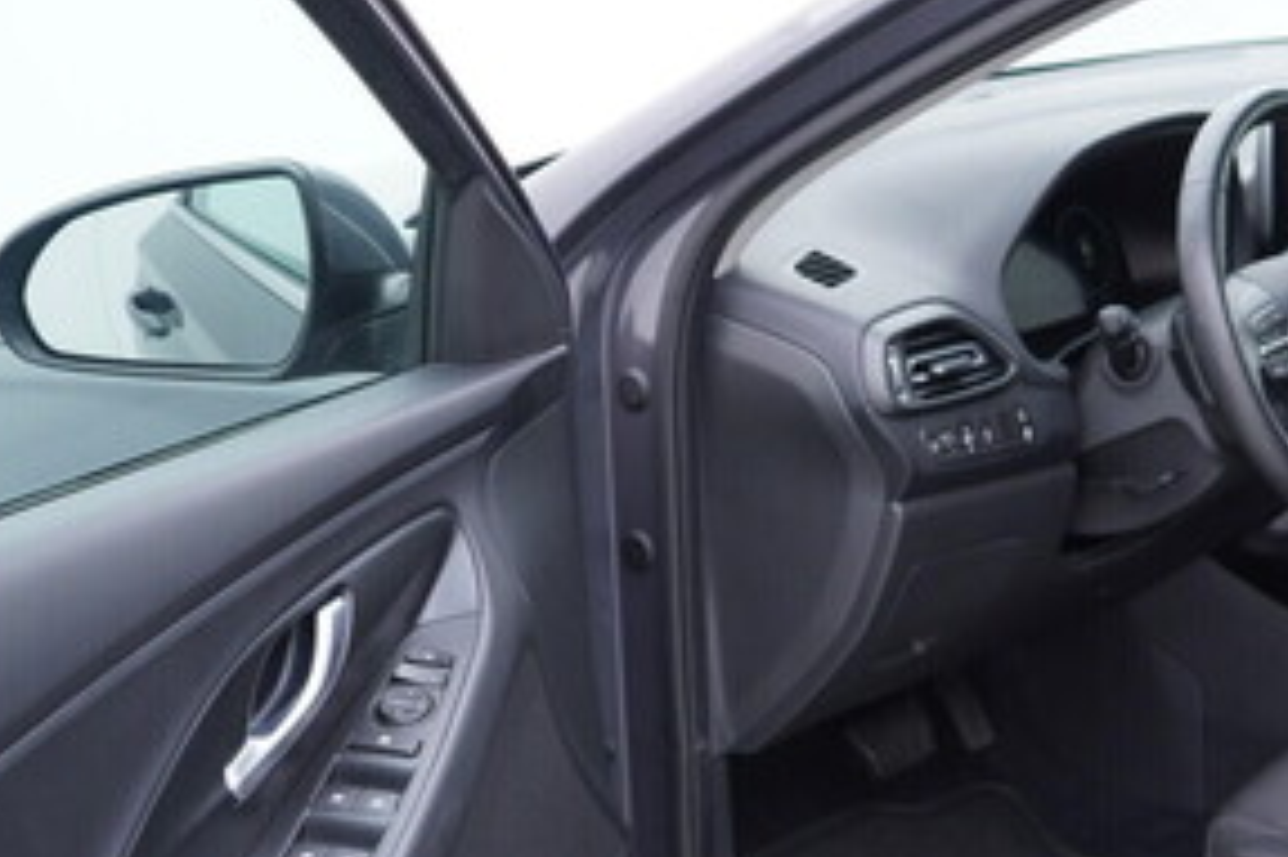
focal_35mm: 69
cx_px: 1023
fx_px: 2467
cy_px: 563
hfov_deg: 28.7
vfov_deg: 19.7
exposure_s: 1/40
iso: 160
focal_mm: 24
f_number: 2.8
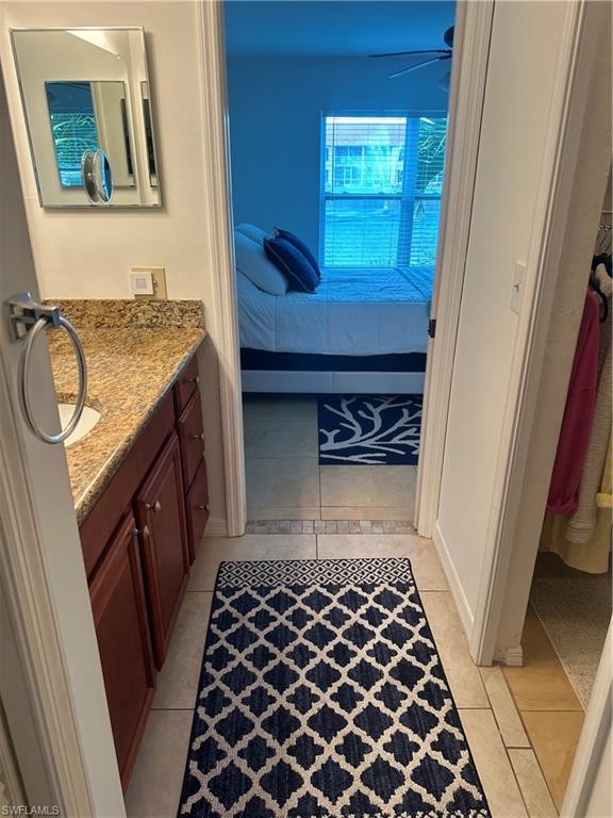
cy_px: 409
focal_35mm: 24
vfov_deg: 71.6
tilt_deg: -21.4
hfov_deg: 56.8
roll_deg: -1.8
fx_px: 567
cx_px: 306
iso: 125
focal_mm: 6.86
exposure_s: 1/120
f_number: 1.78
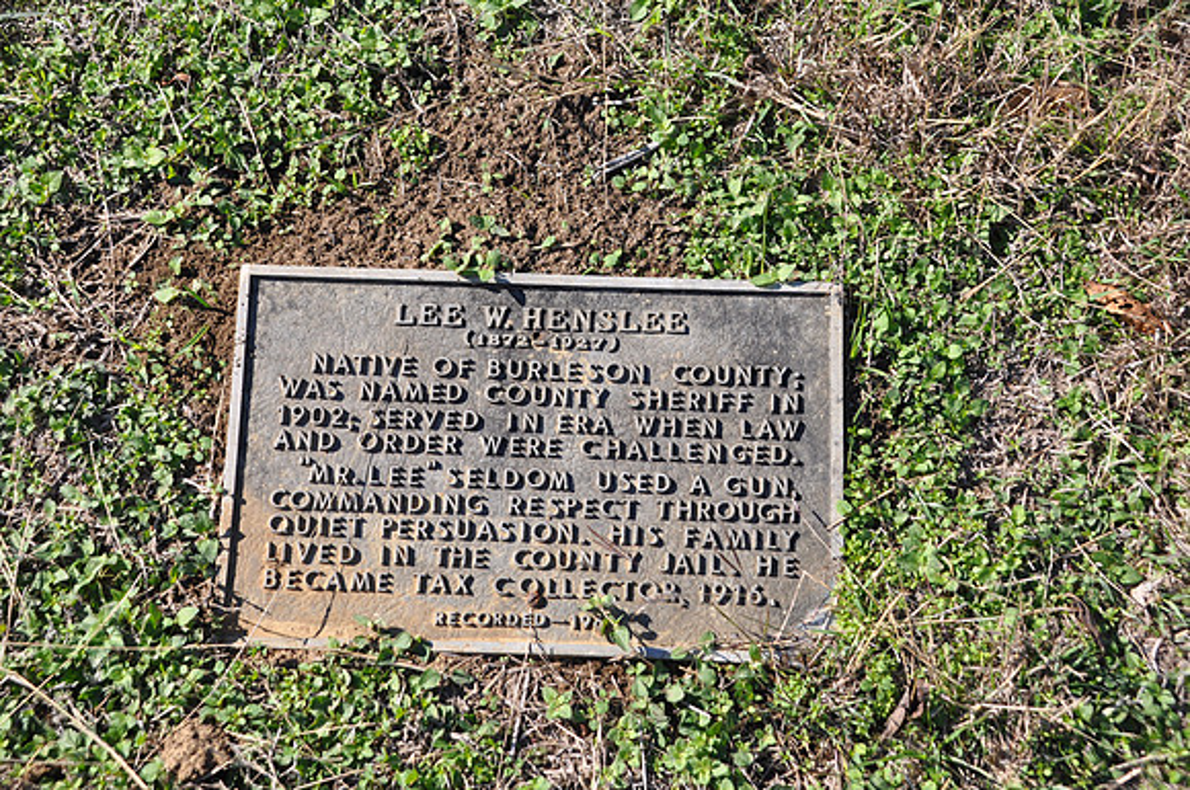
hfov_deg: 29.3
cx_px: 595
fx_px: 2278
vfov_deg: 19.7
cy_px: 395
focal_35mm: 69
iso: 200
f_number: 8
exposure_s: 1/250
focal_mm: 46
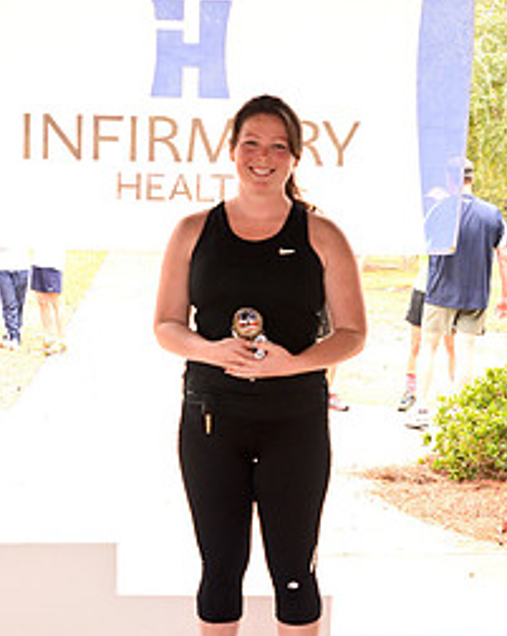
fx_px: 1275
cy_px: 268
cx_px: 235
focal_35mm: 68
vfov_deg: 28.0
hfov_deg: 22.5
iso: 640
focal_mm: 27
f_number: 4
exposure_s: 1/125
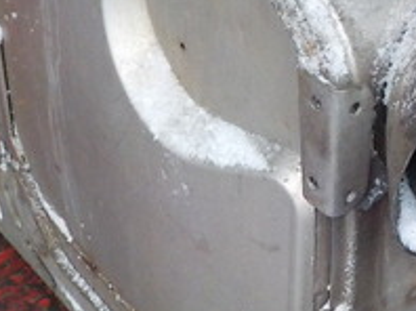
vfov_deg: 15.1
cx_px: 288
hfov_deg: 20.2
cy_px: 65
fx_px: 1164
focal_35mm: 97
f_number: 3.3
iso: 450
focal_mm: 4.1
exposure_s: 1/8
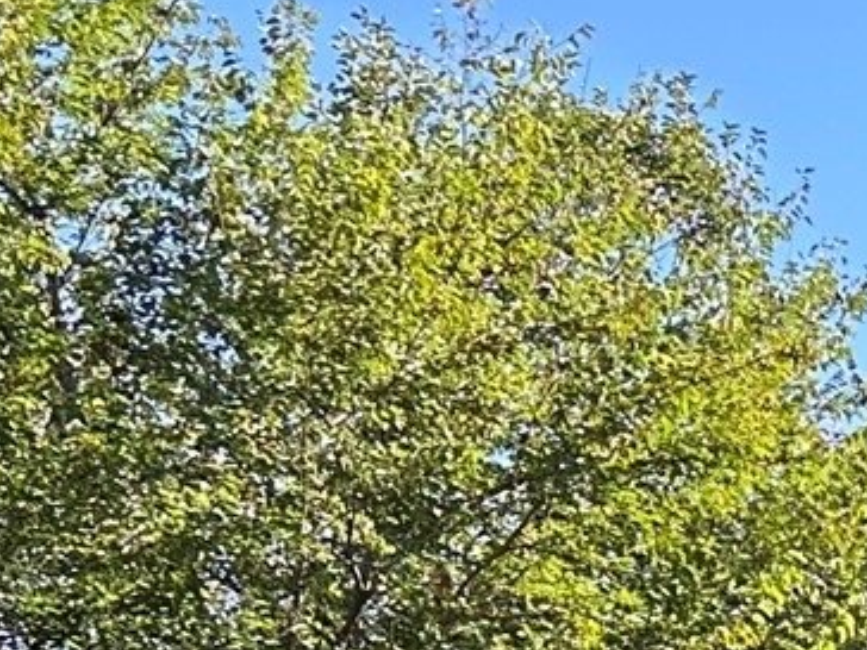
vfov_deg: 10.1
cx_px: 2191
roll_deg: +0.4
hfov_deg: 11.6
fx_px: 3381
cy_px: 1314
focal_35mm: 135
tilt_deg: +6.2
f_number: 1.78
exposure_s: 1/650
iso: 80
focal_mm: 6.86
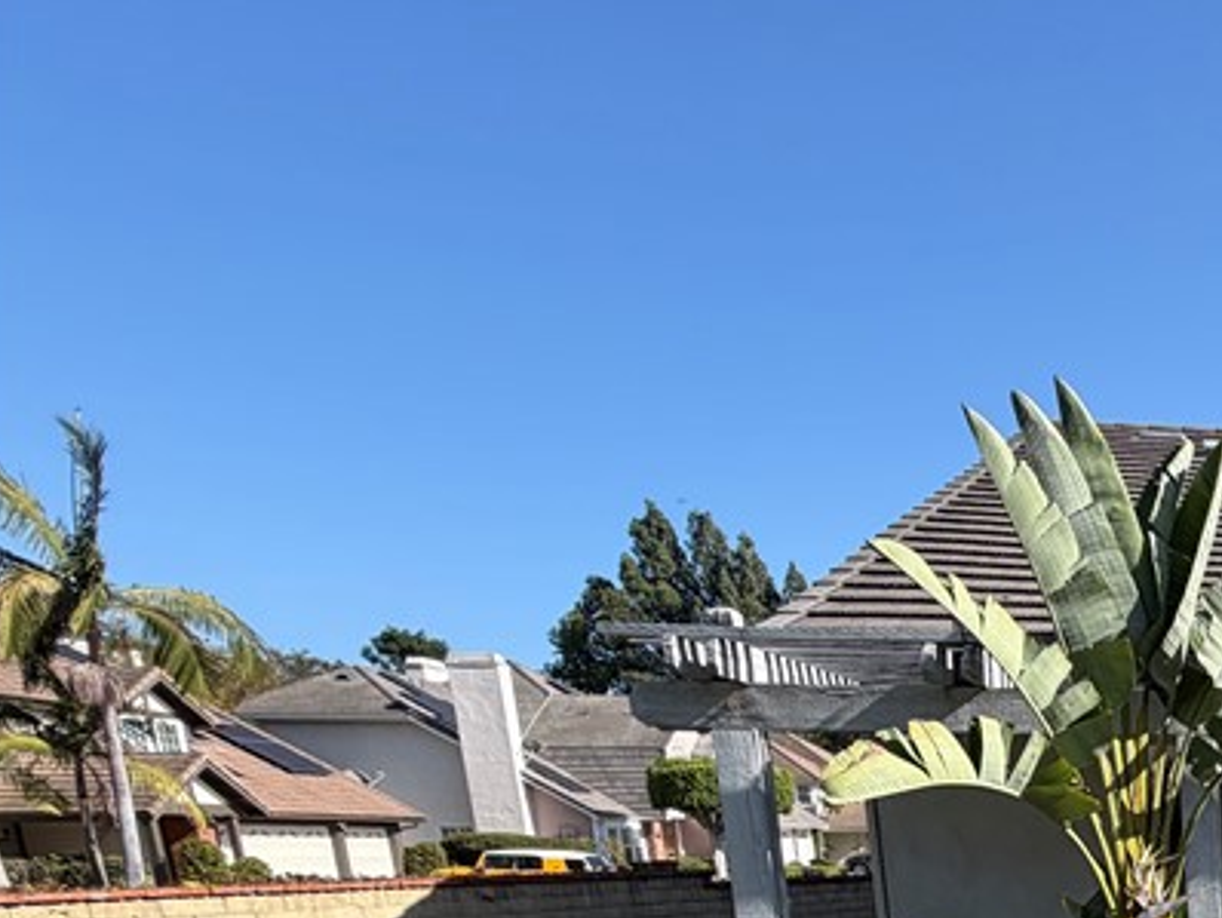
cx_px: 1547
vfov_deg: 32.7
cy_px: 1099
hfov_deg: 36.2
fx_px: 1272
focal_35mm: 36
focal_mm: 2.22
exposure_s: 1/770
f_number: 2.2
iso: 32
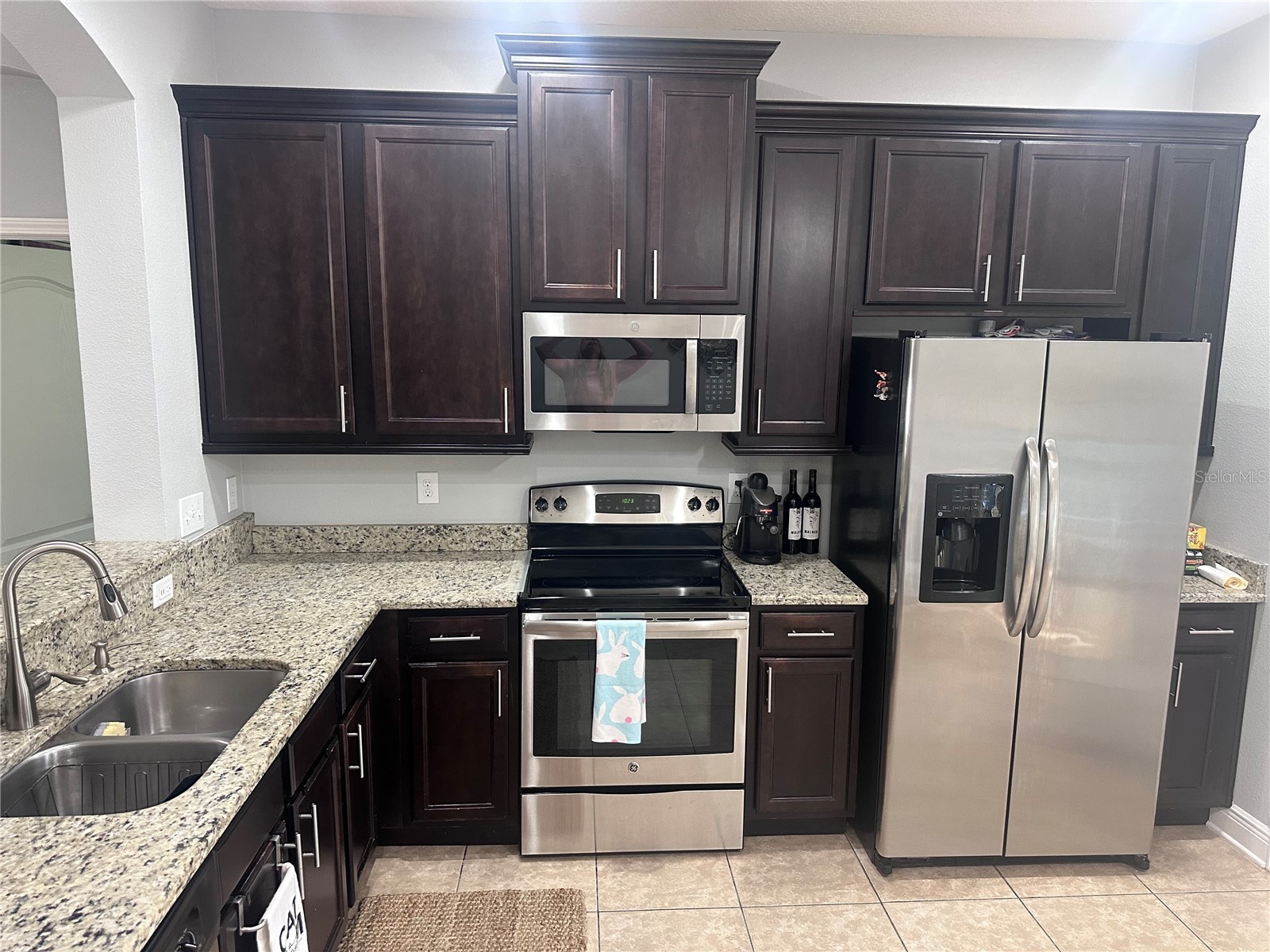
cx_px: 635
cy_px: 476
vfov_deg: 56.8
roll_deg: -0.9
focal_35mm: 24
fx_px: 881
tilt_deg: -8.5
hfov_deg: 71.6
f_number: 1.78
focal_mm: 6.86
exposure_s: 1/60
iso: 400
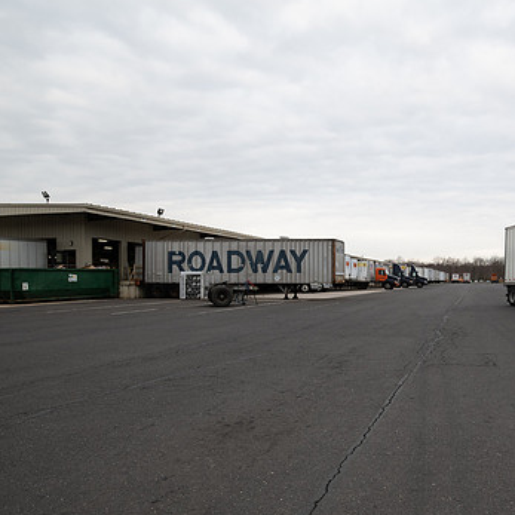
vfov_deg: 58.9
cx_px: 383
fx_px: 454
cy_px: 284
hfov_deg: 56.3
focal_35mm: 27
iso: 800
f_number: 5.6
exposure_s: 1/320
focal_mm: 19
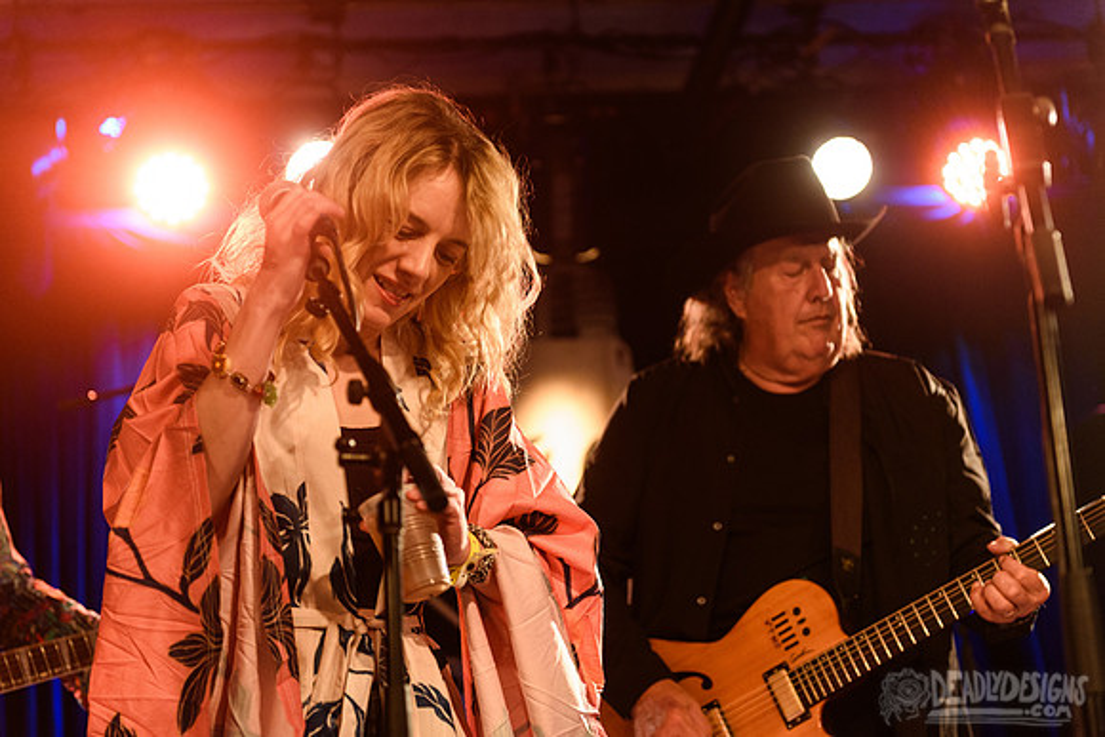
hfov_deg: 28.8
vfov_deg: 19.5
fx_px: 2149
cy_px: 368
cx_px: 552
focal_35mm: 70
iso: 2500
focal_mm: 70
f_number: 3.2
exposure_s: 1/125
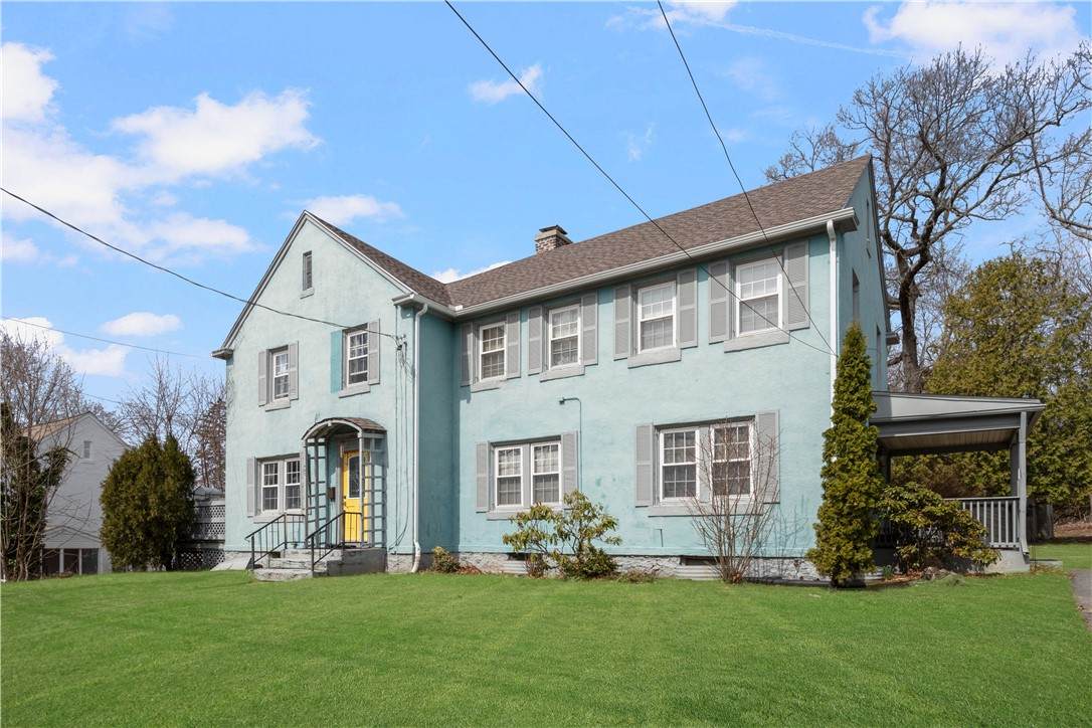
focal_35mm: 20
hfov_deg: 85.4
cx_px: 546
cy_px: 364
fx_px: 591
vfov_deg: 63.2
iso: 400
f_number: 14
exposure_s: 1/500
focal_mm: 13
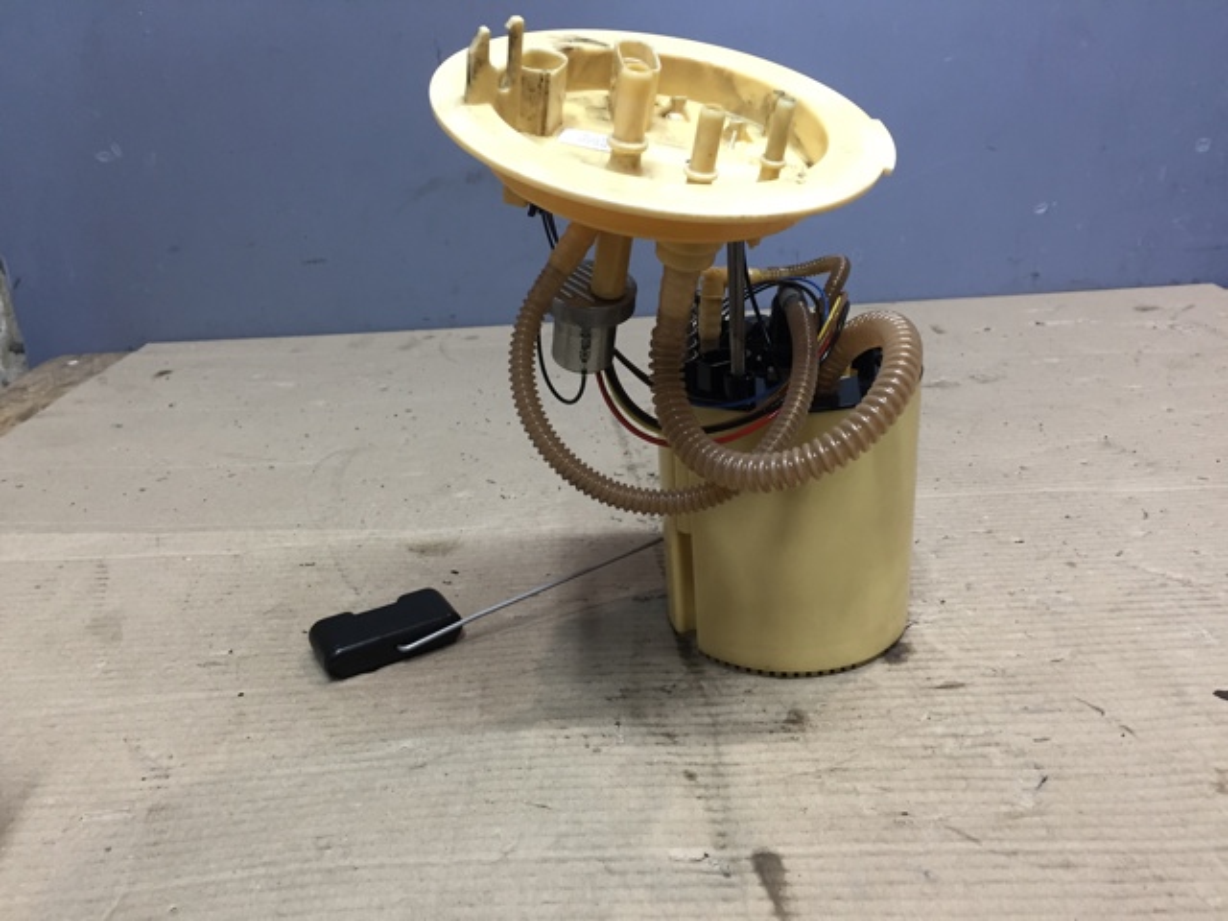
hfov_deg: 61.7
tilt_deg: -22.5
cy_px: 460
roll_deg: +1.2
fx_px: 1029
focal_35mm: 29
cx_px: 614
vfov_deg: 48.2
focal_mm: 4.15
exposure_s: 1/33
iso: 64
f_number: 2.2
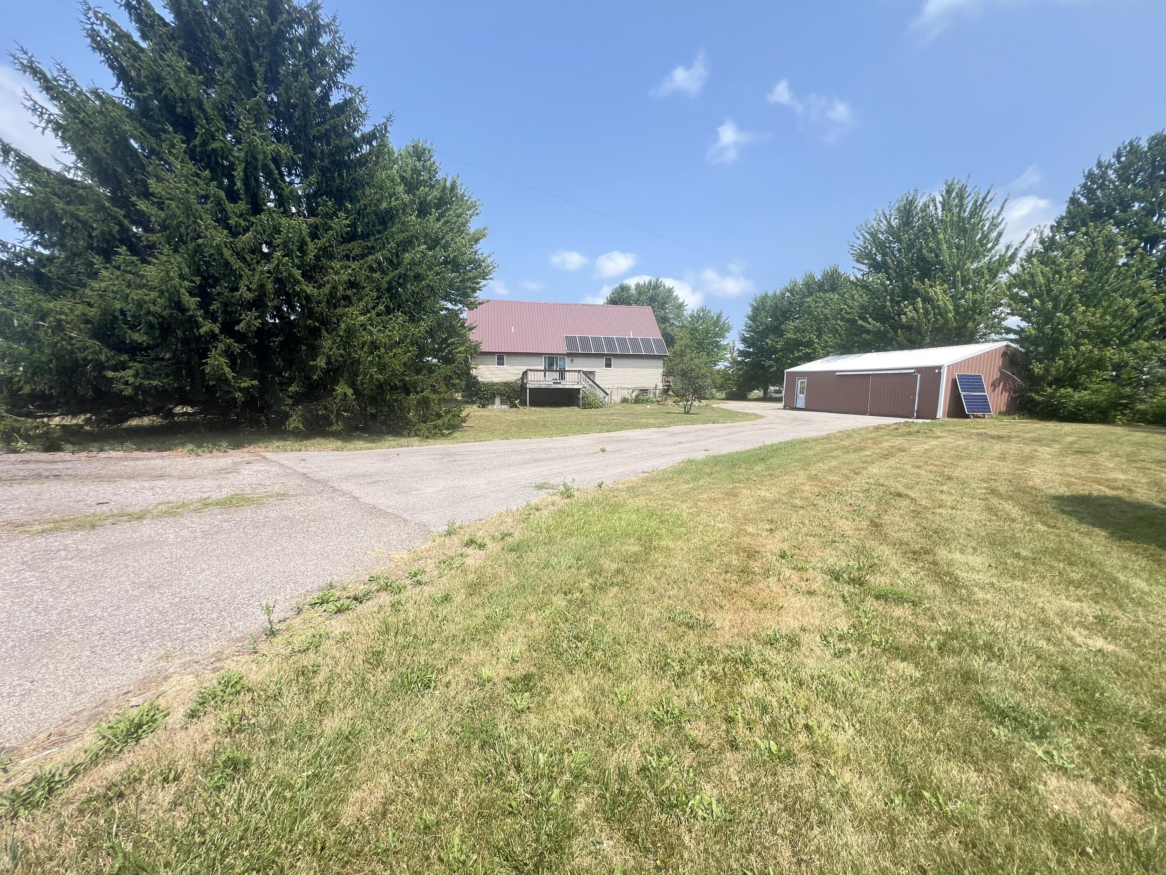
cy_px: 438
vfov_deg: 89.9
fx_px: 438
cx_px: 583
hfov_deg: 106.2
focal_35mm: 13
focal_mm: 1.57
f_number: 1.8
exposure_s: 1/737
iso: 32
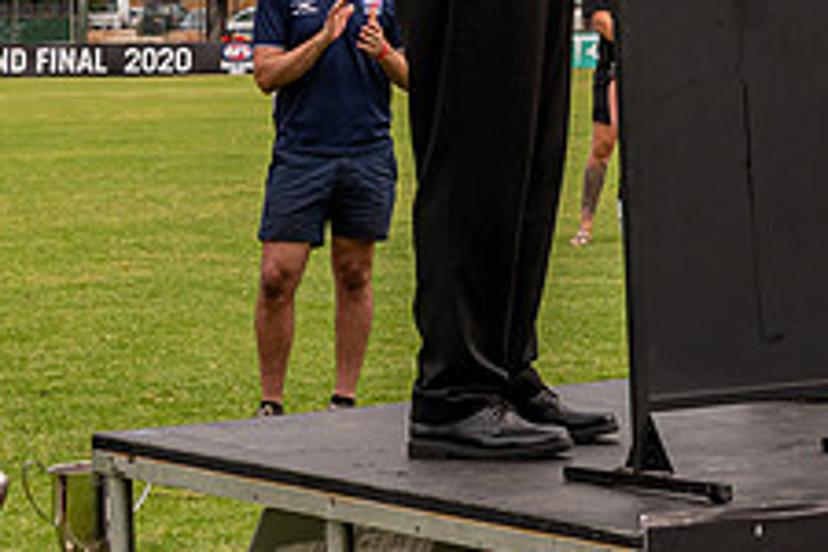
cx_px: 843
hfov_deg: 13.7
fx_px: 3381
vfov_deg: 9.2
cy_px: -57
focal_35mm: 147
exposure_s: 1/400
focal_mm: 38
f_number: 6.3
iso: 400
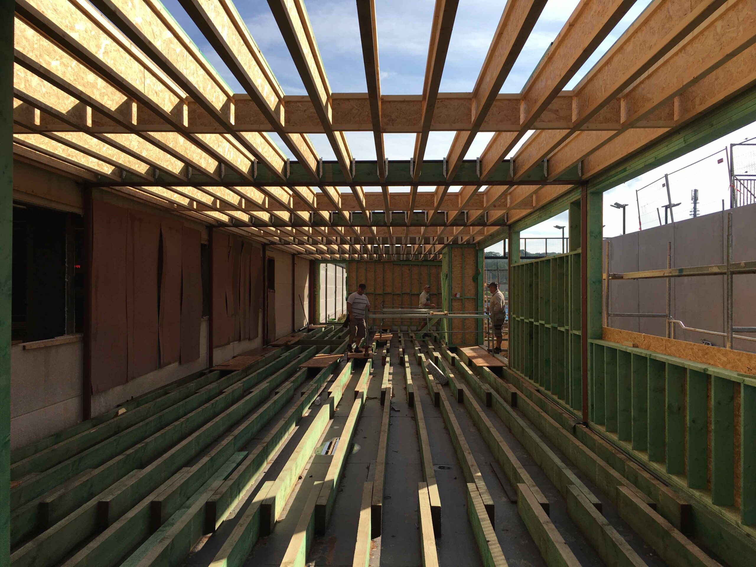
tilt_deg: +0.7
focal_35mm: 29
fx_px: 633
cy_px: 284
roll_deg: +0.2
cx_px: 378
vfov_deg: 48.2
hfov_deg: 61.7
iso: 25
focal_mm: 4.15
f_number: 2.2
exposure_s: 1/1399
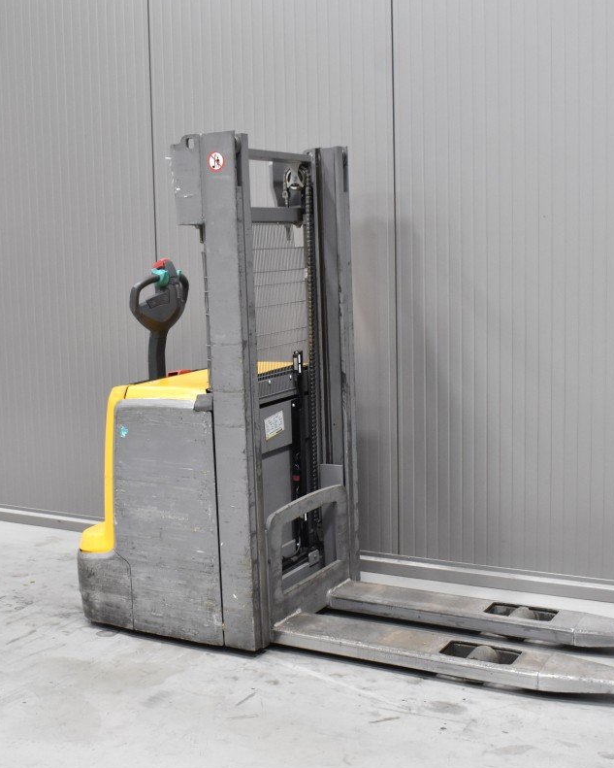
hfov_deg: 32.1
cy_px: 384
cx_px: 292
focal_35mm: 47
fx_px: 1067
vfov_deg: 39.5
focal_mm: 22
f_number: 5
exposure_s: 1/30
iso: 1600
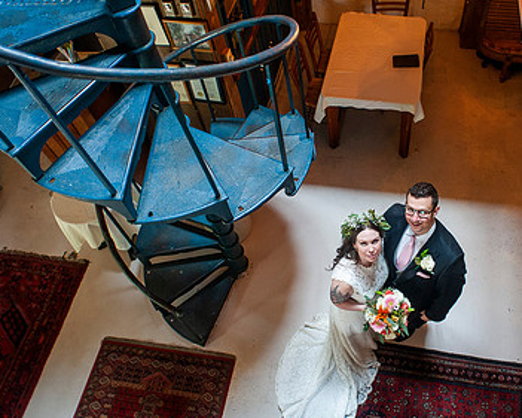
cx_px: 327
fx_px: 479
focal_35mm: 31
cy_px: 204
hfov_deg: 56.5
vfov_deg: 47.1
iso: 1000
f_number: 2.8
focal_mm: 20
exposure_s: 1/60
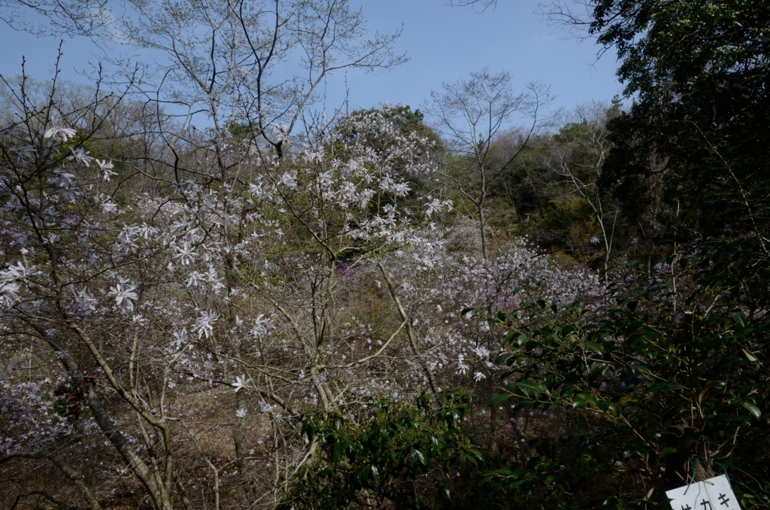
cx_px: 385
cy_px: 255
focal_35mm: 21
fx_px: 448
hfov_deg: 81.3
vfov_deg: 59.3
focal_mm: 14
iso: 400
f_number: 14
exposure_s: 1/400
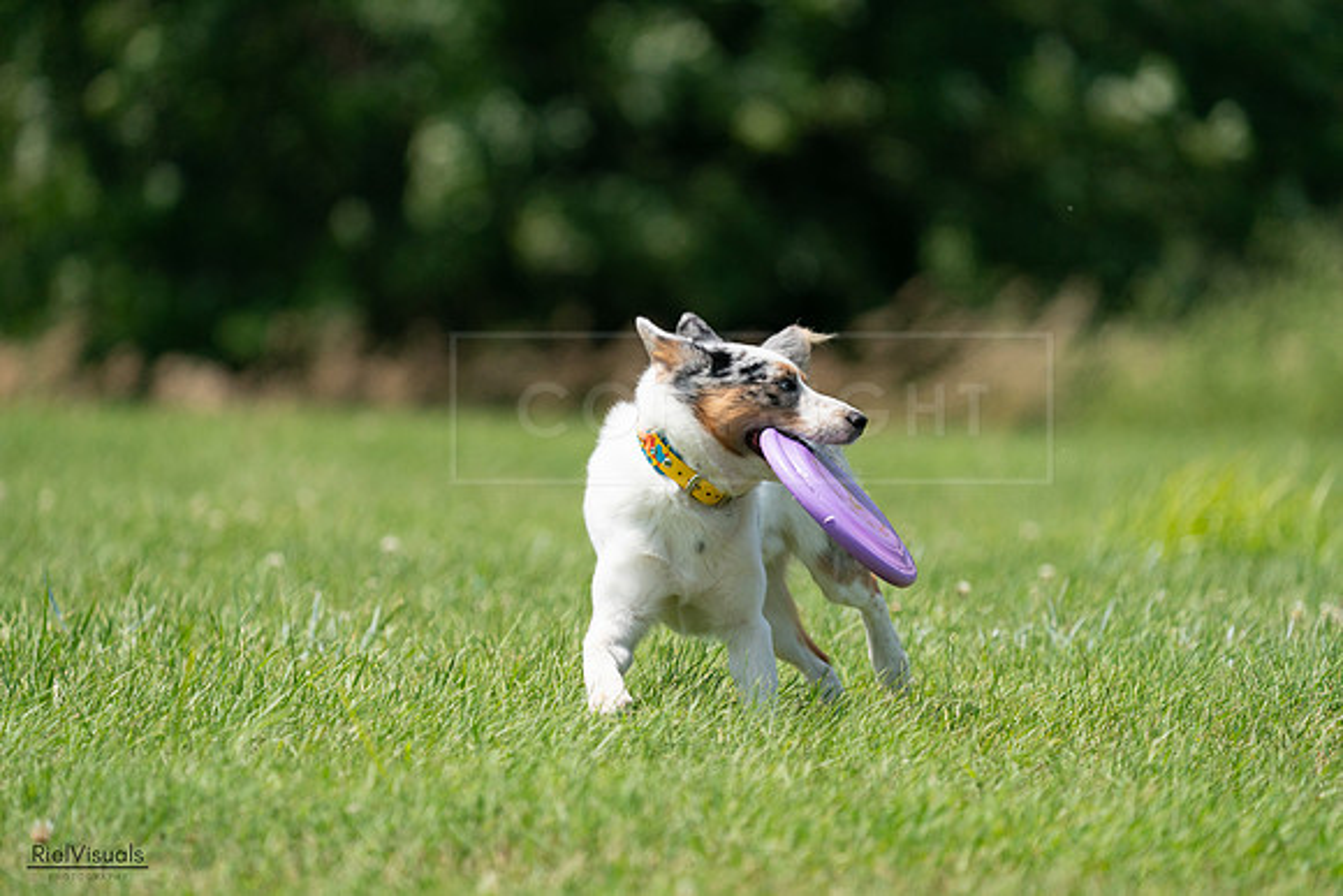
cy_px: 448
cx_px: 672
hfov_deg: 5.1
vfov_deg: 3.4
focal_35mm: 404
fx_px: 15074
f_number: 6.3
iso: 800
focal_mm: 404
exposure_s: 1/4000
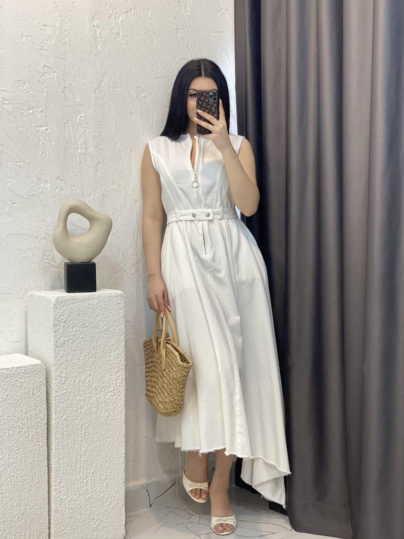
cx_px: 202
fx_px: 809
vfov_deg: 36.8
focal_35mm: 52
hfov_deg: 28.0
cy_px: 270
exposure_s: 1/100
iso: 125
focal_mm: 6
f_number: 2
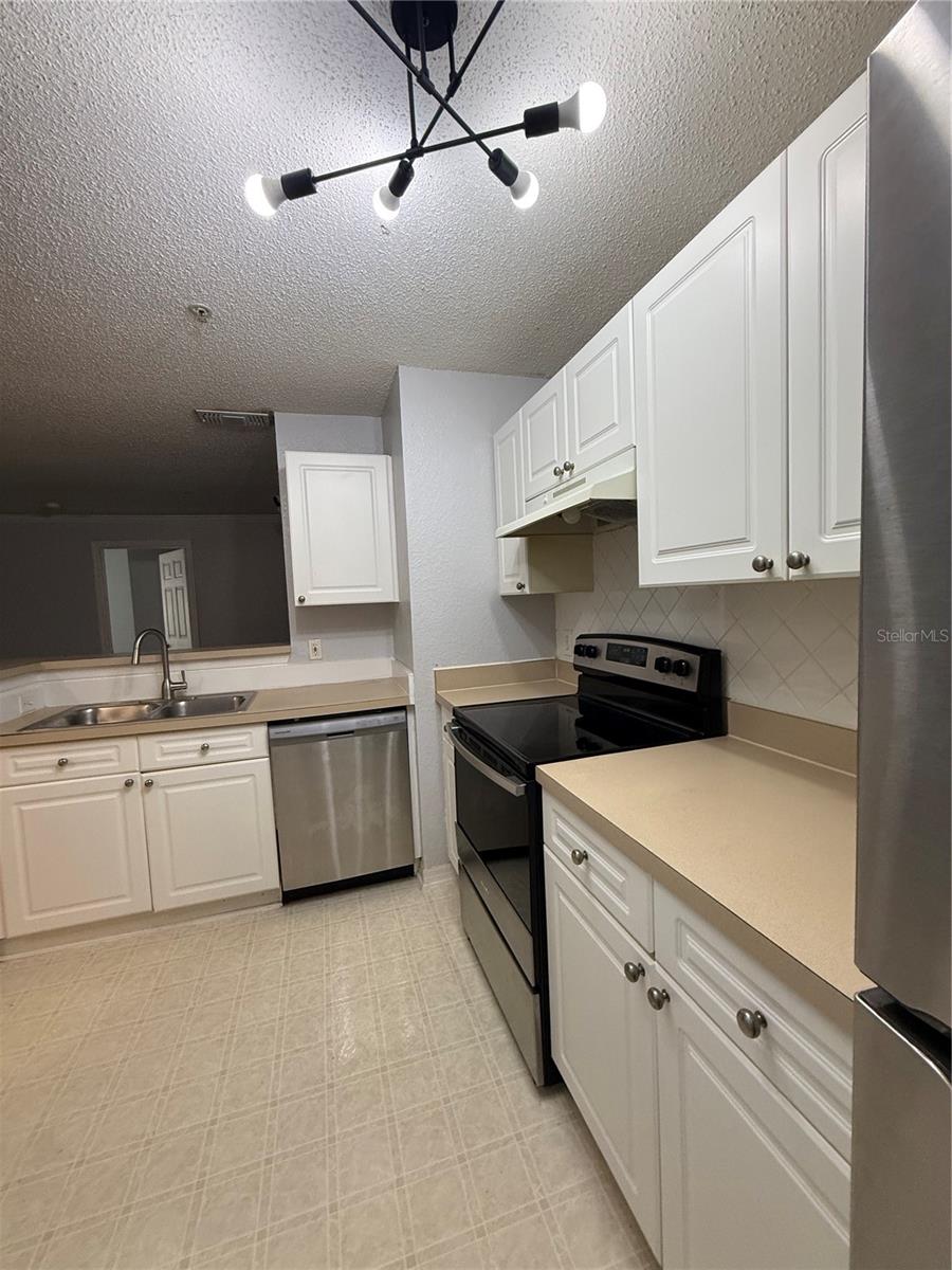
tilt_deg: -2.8
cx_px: 476
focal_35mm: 14
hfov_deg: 85.7
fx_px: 513
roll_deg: +3.1
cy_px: 635
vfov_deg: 102.1
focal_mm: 2.22
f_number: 2.2
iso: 250
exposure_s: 1/120
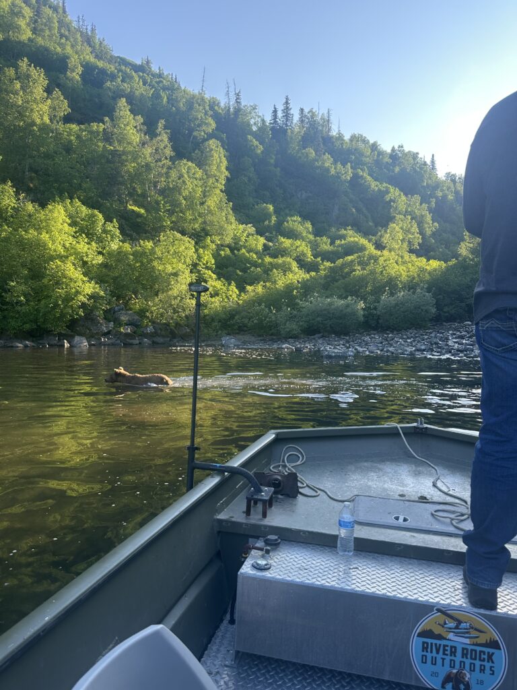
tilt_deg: -2.2
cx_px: 258
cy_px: 345
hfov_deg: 56.8
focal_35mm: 24
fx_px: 478
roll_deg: -0.9
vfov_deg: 71.6
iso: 80
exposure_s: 1/745
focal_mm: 6.86
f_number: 1.78
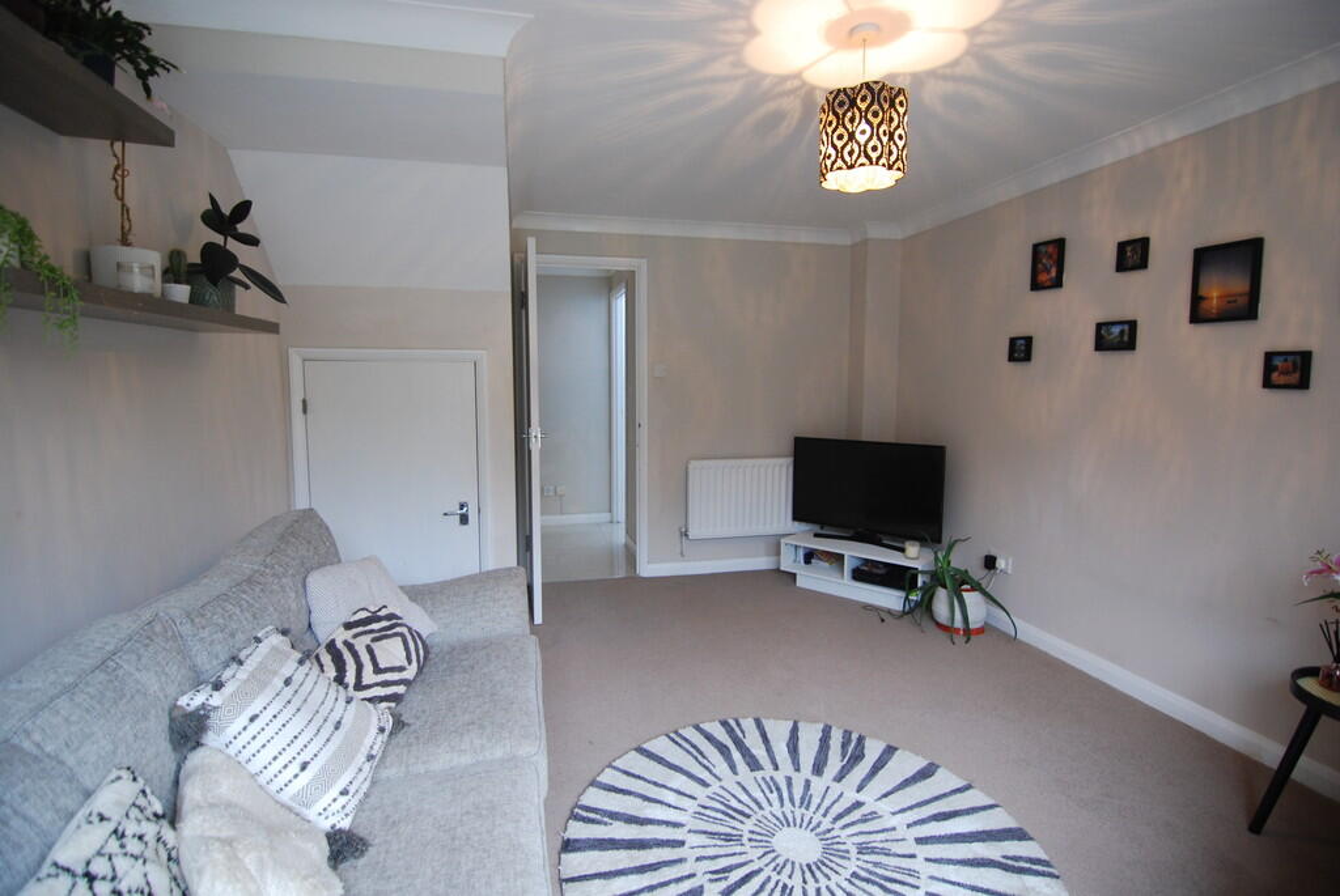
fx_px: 615
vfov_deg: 72.2
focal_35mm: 16
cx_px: 670
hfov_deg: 94.9
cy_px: 448
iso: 400
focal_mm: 11
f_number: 2.8
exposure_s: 1/25
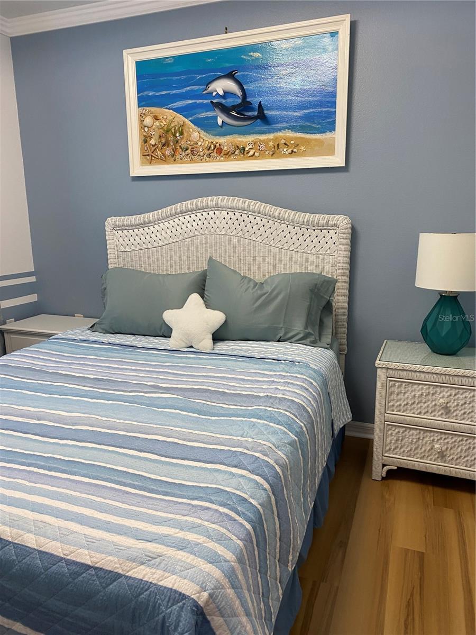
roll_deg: +0.8
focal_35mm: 26
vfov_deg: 67.3
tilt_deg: -12.1
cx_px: 238
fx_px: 477
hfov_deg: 53.1
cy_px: 318
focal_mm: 4.25
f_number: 1.8
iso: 80
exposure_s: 1/60
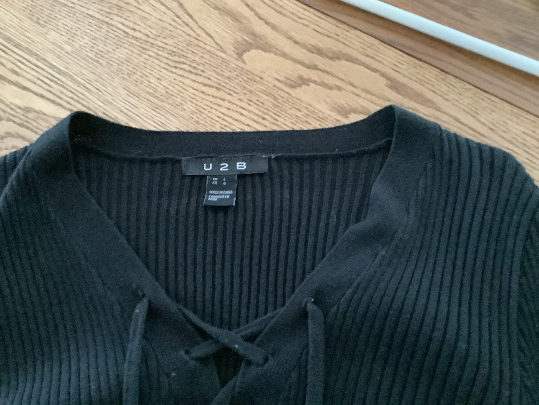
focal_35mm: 31
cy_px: 202
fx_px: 483
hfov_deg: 58.4
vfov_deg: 45.4
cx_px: 270
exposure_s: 1/17
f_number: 2.4
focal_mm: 3.3
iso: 640
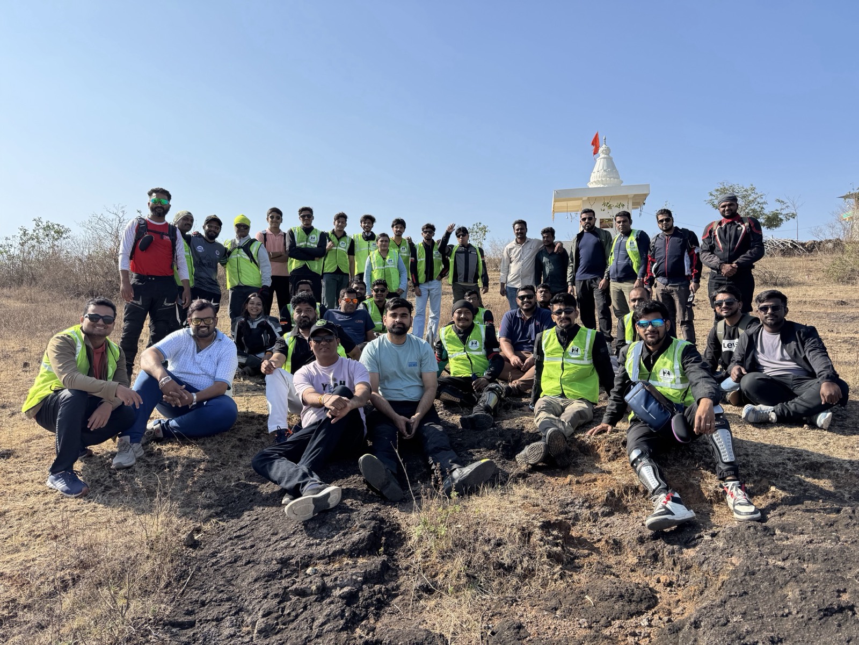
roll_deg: +0.6
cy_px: 322
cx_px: 430
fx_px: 596
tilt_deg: +0.5
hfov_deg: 71.6
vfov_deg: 56.8
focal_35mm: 24
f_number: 1.78
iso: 80
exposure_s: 1/2959
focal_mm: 6.76
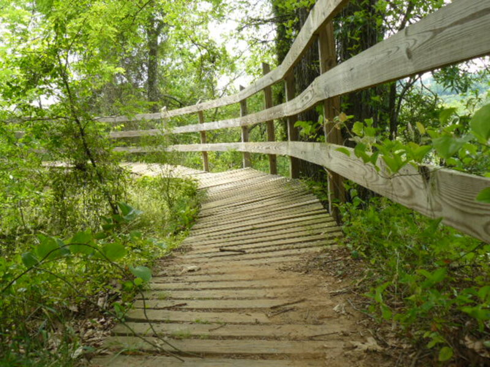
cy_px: 184
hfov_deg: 51.4
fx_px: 510
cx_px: 245
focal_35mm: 36
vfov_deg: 39.7
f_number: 4
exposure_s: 1/100
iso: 100
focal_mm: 6
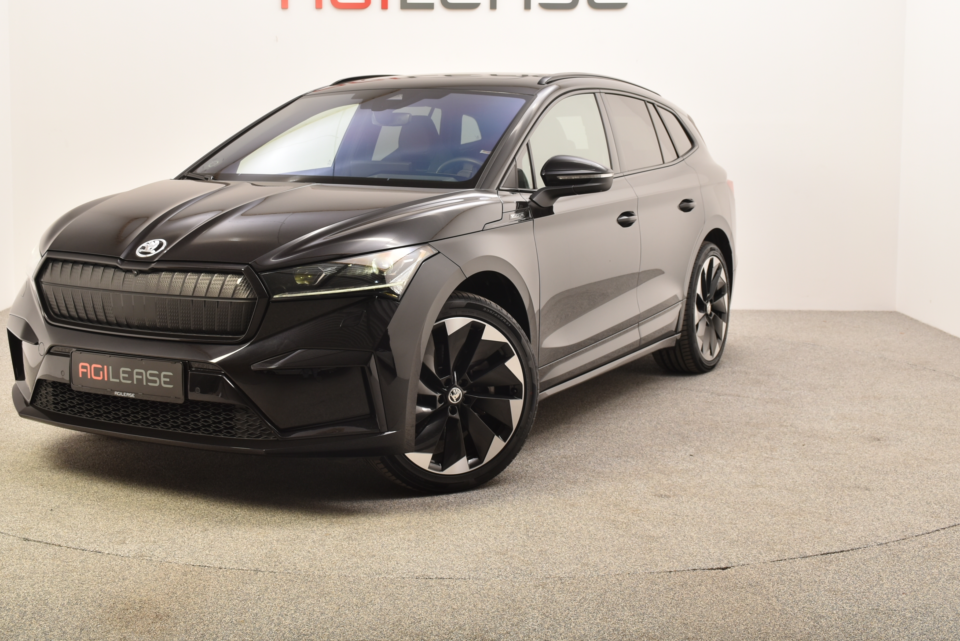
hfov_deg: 40.3
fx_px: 1307
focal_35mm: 49
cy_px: 240
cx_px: 454
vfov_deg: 27.4
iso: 100
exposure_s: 1/200
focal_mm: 26
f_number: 7.1
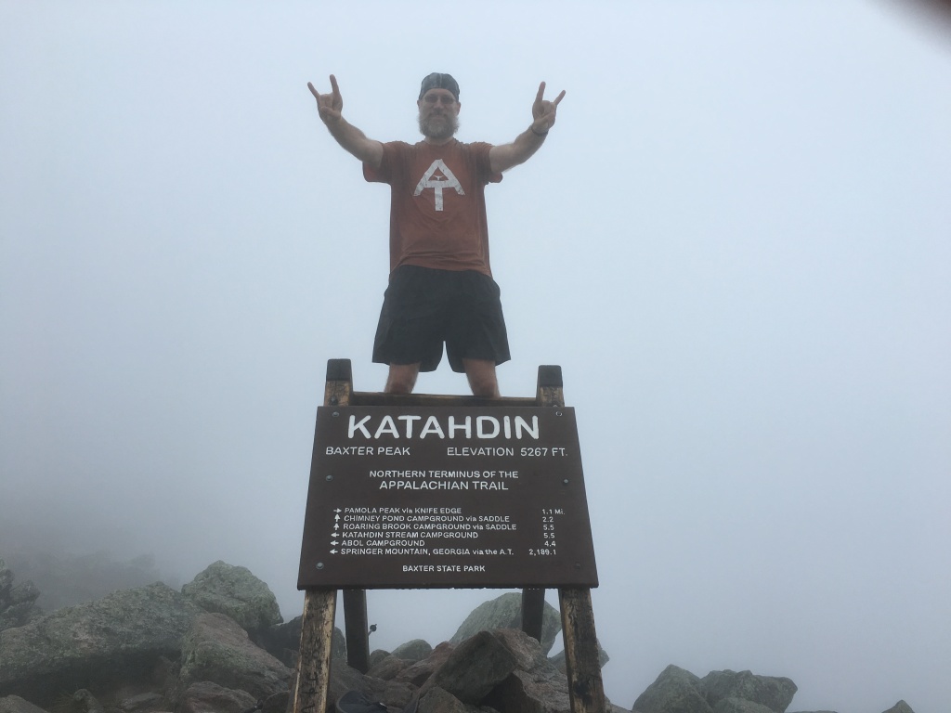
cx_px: 476
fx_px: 797
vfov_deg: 48.2
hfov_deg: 61.7
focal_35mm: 29
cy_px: 356
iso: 25
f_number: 2.2
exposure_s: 1/705
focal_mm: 4.15
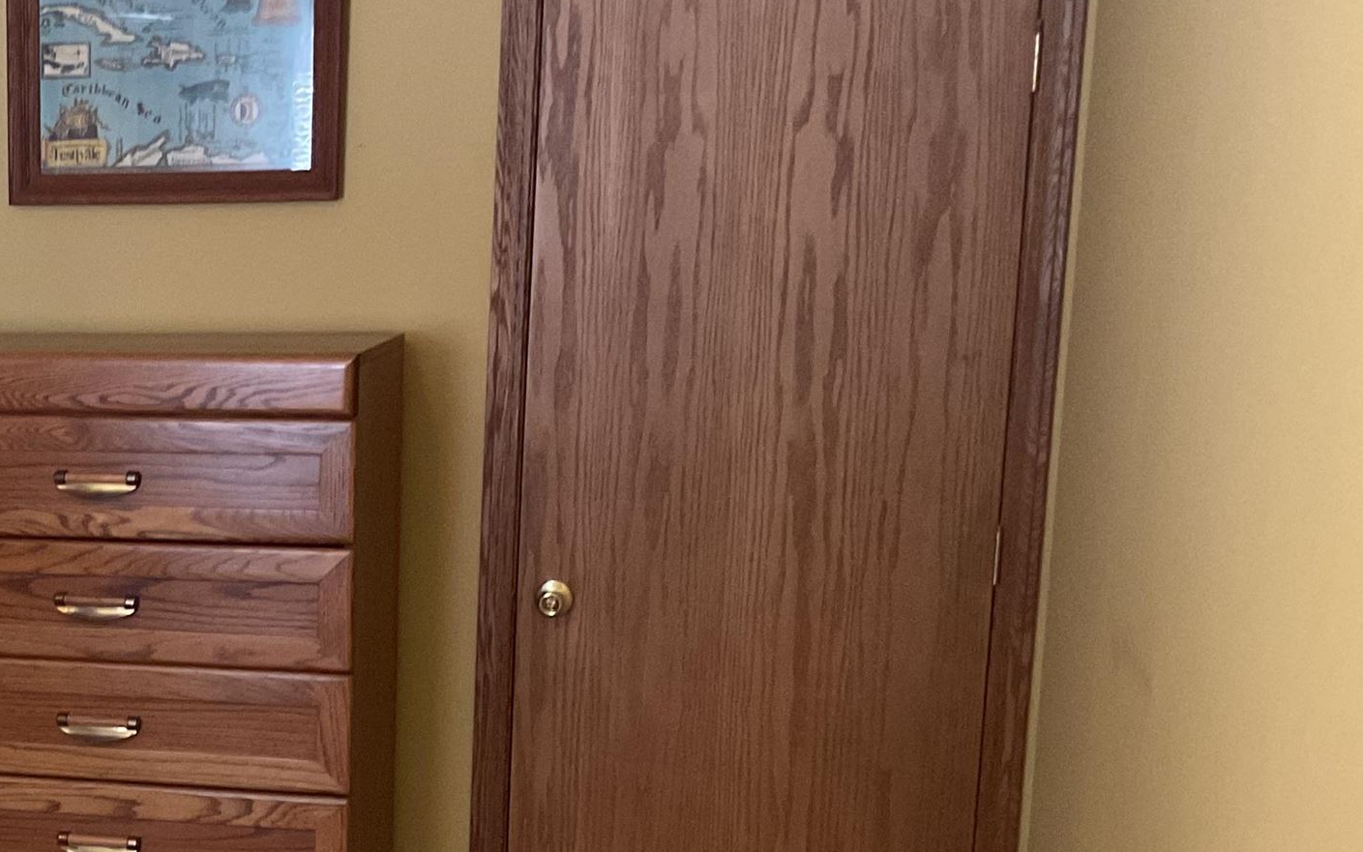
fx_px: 2489
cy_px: 716
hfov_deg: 28.3
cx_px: -81
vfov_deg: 19.2
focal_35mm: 67
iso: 250
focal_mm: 3
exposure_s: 1/40
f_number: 1.8
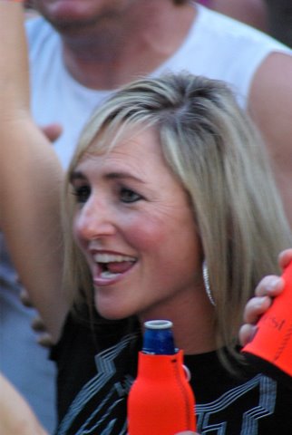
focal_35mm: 450
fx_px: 5451
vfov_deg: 4.6
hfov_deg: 3.1
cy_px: 218
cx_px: 146
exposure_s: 1/90
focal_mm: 300
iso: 1600
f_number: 5.8
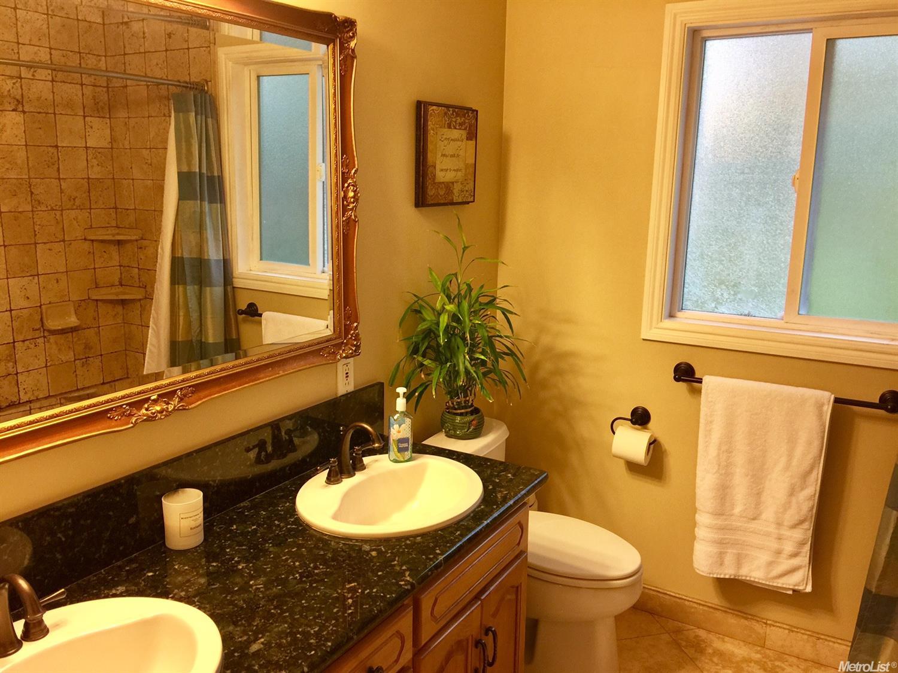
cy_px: 336
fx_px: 752
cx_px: 449
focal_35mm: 29
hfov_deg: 61.7
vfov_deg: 48.2
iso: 50
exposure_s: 1/30
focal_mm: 4.15
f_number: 2.2
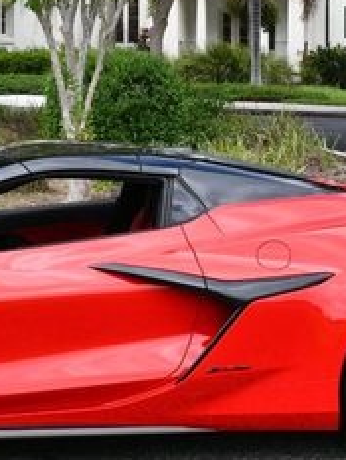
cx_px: 69
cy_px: 172
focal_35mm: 127
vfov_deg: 15.5
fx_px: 1691
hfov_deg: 11.6
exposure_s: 1/250
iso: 180
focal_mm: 24
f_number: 8
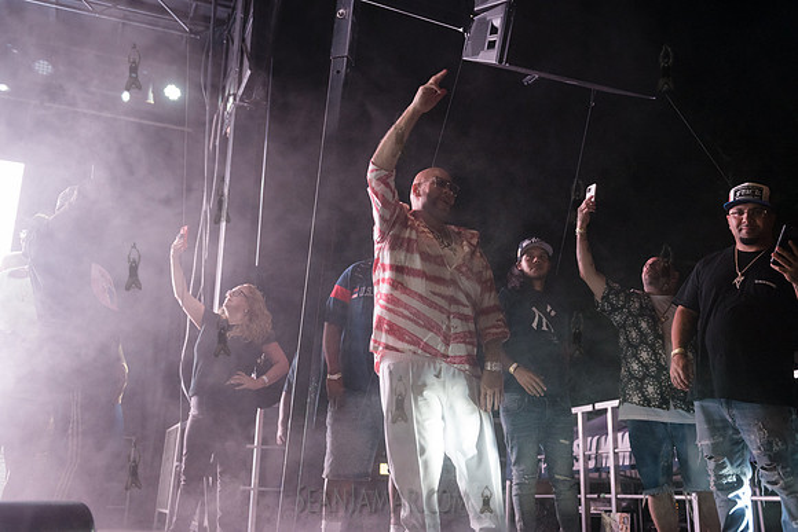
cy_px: 266
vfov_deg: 37.9
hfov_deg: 54.4
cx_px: 399
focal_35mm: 35
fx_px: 776
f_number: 3.5
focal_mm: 35
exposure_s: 1/320
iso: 3200
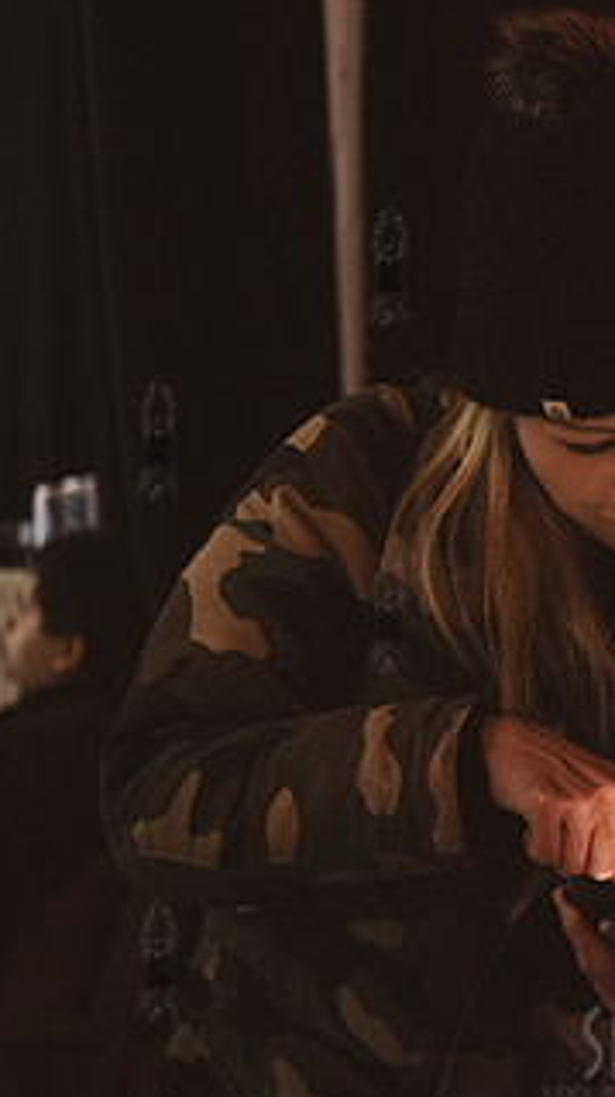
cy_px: 437
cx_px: 805
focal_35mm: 70
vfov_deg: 30.1
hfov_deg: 16.3
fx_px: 2033
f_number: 2.8
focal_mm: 35
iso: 8000
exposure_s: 1/125
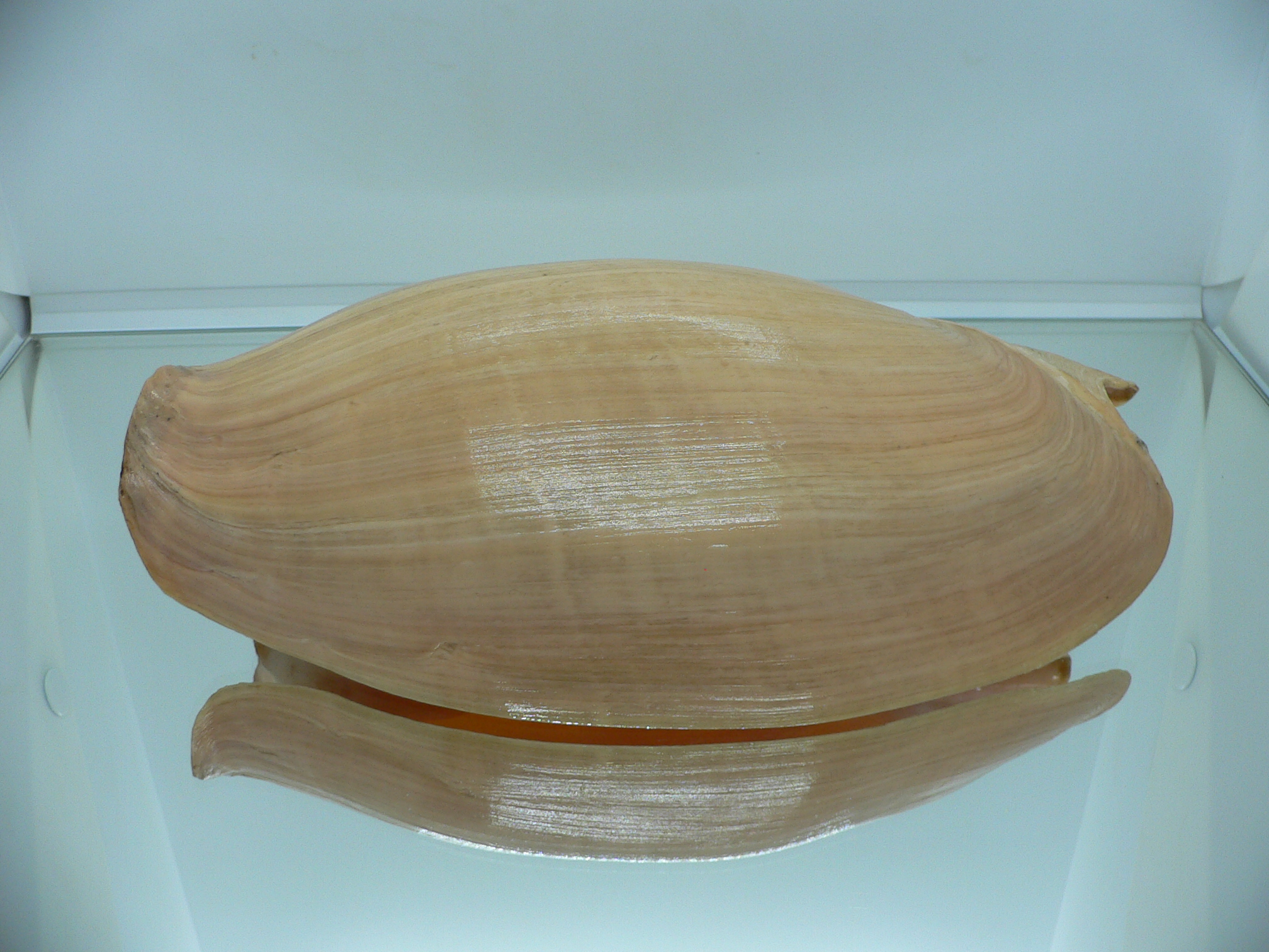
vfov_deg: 40.7
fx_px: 1283
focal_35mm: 35
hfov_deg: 52.6
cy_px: 476
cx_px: 634
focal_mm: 4.6
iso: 80
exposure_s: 1/60
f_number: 2.8
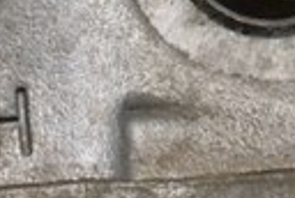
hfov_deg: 3.1
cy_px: -420
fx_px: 5404
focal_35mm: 658
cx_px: 265
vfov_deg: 2.1
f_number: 9
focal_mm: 55
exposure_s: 1/125
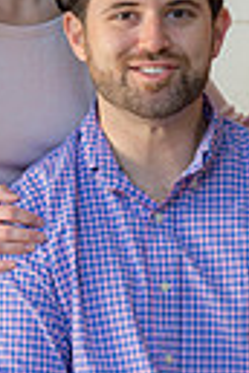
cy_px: 254
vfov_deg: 4.6
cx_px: 178
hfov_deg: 3.0
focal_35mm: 452
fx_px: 4689
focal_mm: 130
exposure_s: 1/200
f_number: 4
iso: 320
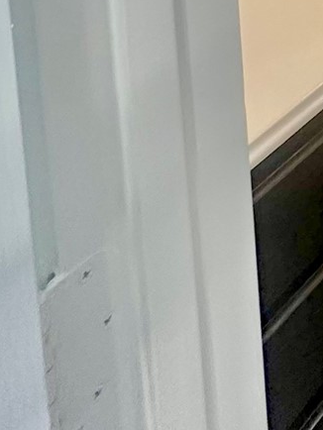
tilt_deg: -5.1
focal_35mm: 66
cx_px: 647
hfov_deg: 16.7
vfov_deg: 20.2
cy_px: -363
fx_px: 820
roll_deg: +0.2
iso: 160
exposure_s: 1/60
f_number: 2.2
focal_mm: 2.22
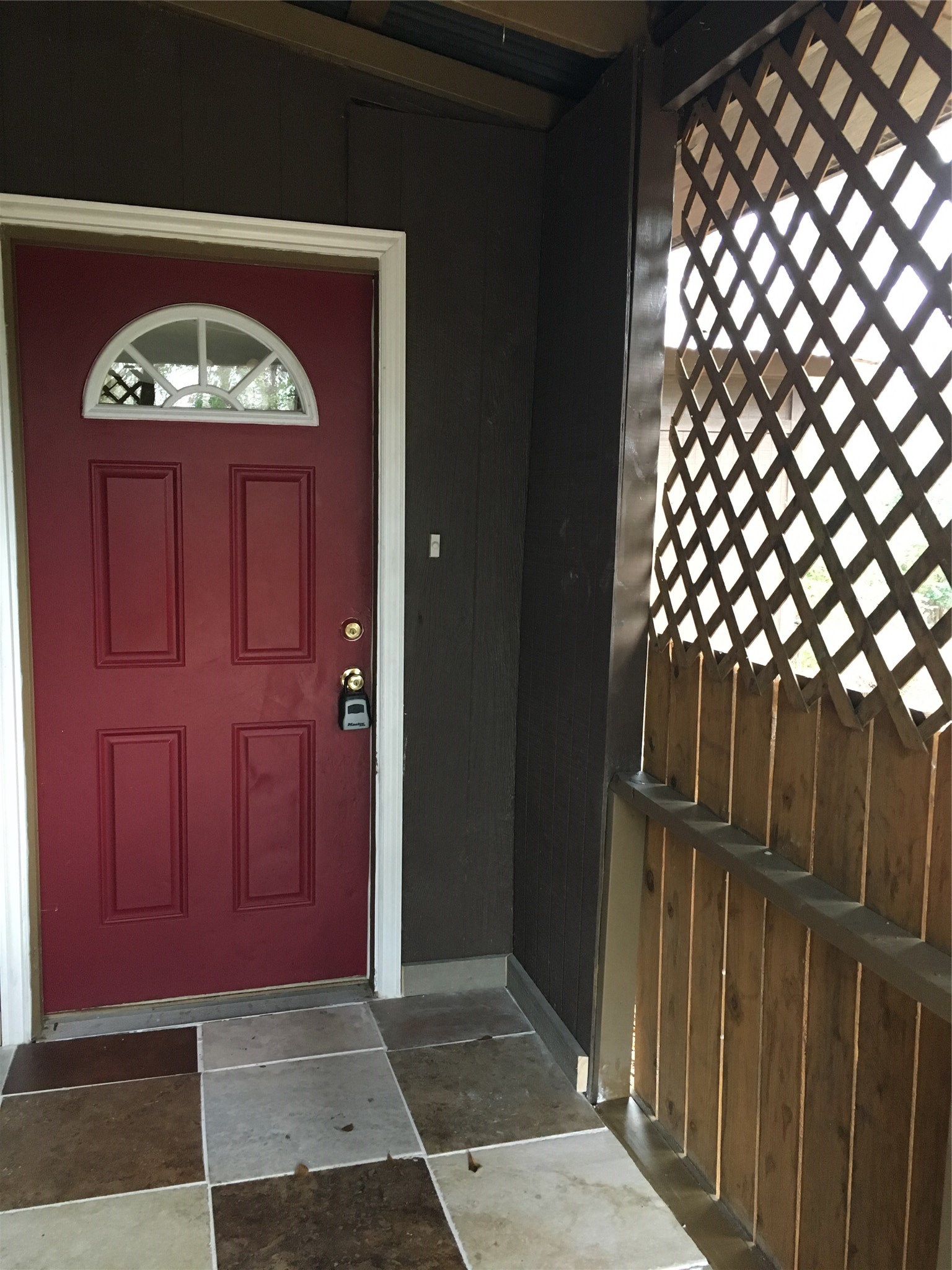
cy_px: 635
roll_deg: -0.2
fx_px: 1063
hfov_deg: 48.2
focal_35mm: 29
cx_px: 476
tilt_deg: -6.1
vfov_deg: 61.7
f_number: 2.2
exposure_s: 1/24
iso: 200
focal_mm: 4.15
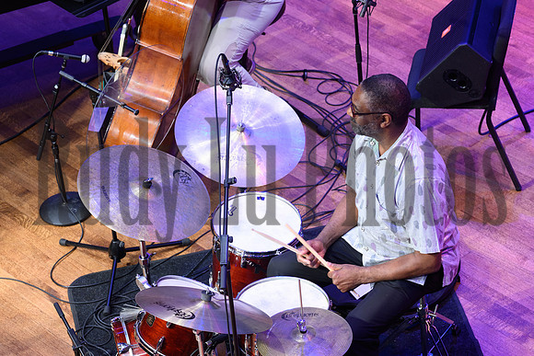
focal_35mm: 140
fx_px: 2077
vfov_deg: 9.8
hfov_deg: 14.7
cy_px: 178
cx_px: 267
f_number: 8
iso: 1600
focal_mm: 140
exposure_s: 1/60
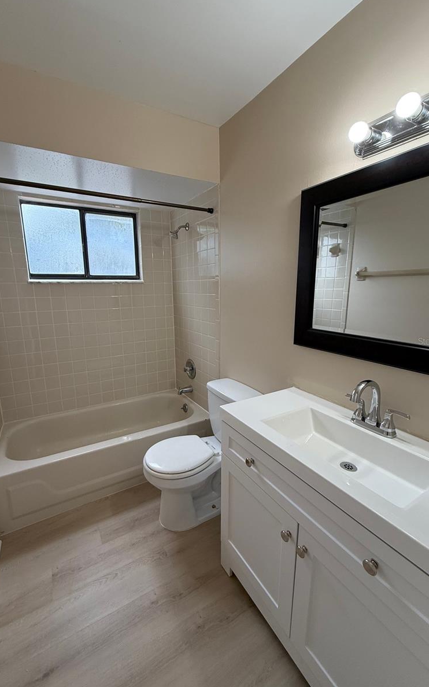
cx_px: 199
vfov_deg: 101.5
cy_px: 341
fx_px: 281
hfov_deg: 74.7
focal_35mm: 15
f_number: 2.2
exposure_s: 1/120
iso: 160
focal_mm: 2.22
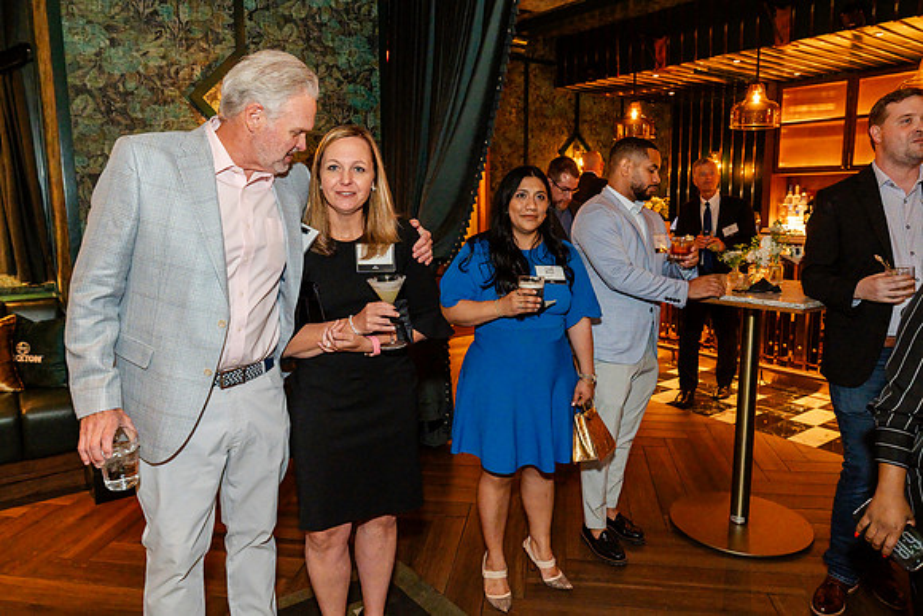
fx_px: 653
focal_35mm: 25
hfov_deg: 70.5
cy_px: 304
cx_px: 458
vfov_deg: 50.5
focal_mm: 24
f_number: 4
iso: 12800
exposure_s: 1/80
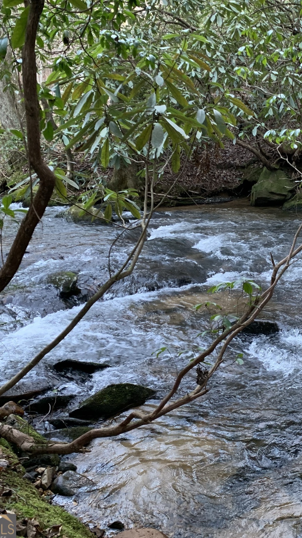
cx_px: 296
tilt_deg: -14.7
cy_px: 270
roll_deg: +2.9
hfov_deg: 29.3
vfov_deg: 52.8
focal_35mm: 38
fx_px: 541
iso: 160
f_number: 1.8
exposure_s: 1/60
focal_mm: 4.25
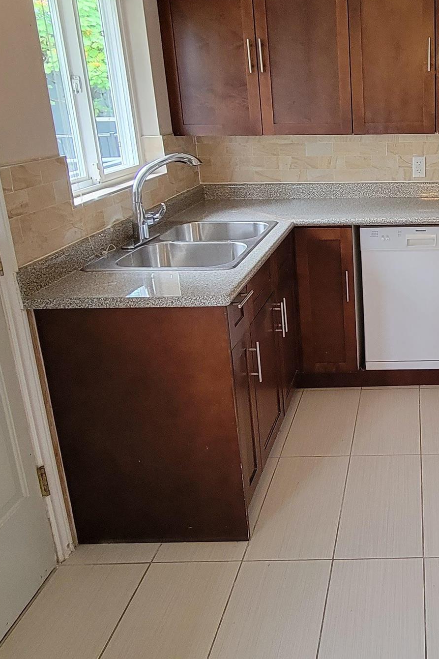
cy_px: 261
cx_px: 417
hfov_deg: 38.5
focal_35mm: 31
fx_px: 567
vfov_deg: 59.8
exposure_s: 1/60
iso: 400
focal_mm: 2.2
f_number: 2.2
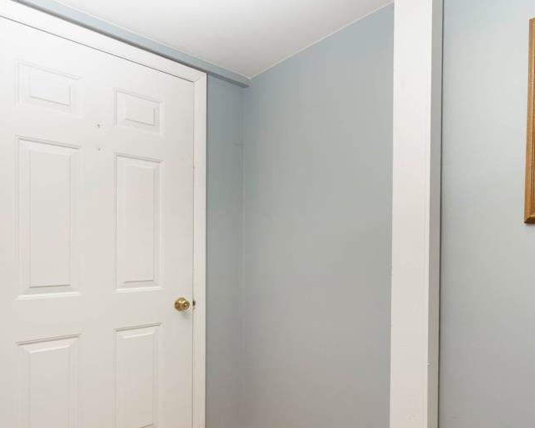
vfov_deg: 58.4
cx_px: 326
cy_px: 252
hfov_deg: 69.4
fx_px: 380
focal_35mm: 24
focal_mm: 16
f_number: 7.1
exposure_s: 1/160
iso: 1000
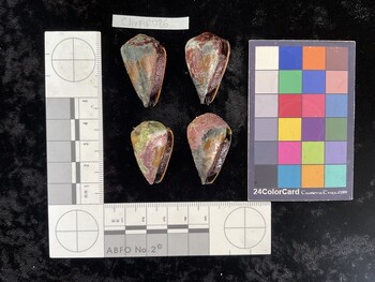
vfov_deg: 48.3
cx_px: 188
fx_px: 314
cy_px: 141
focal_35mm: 29
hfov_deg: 61.6
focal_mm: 3
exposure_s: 1/60
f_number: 1.8
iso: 40
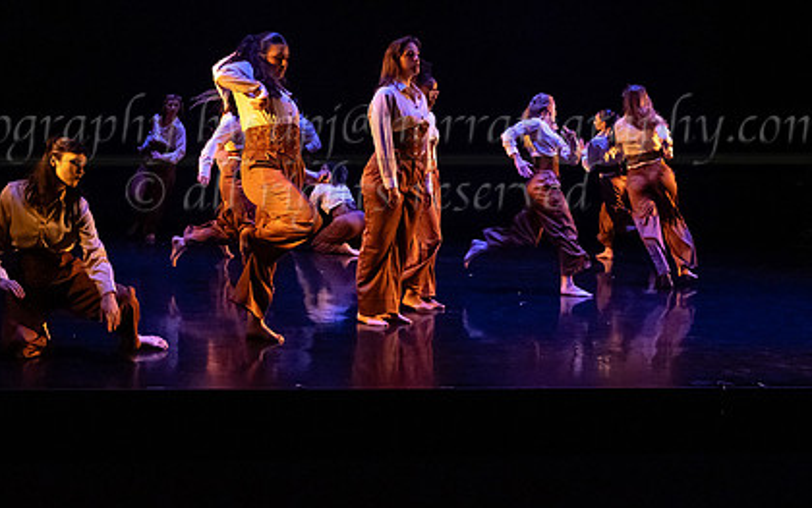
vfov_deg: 21.2
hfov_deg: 33.4
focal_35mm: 61
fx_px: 1351
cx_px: 378
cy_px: 139
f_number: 4
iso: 4000
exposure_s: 1/320
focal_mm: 37
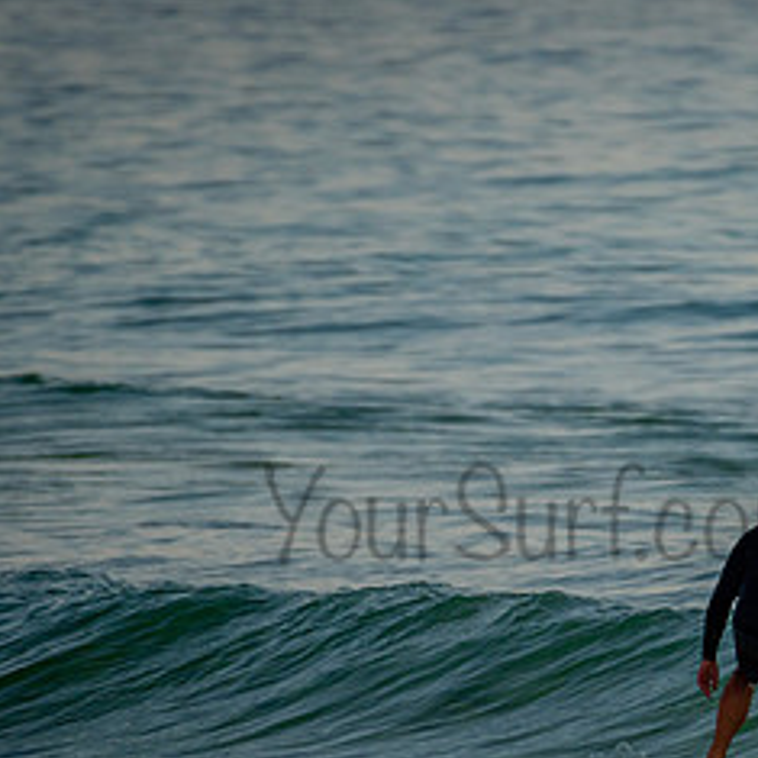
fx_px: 33148
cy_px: 493
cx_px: 736
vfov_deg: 1.3
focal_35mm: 1338
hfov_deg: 1.3
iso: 220
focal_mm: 500
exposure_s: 1/500
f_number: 5.6
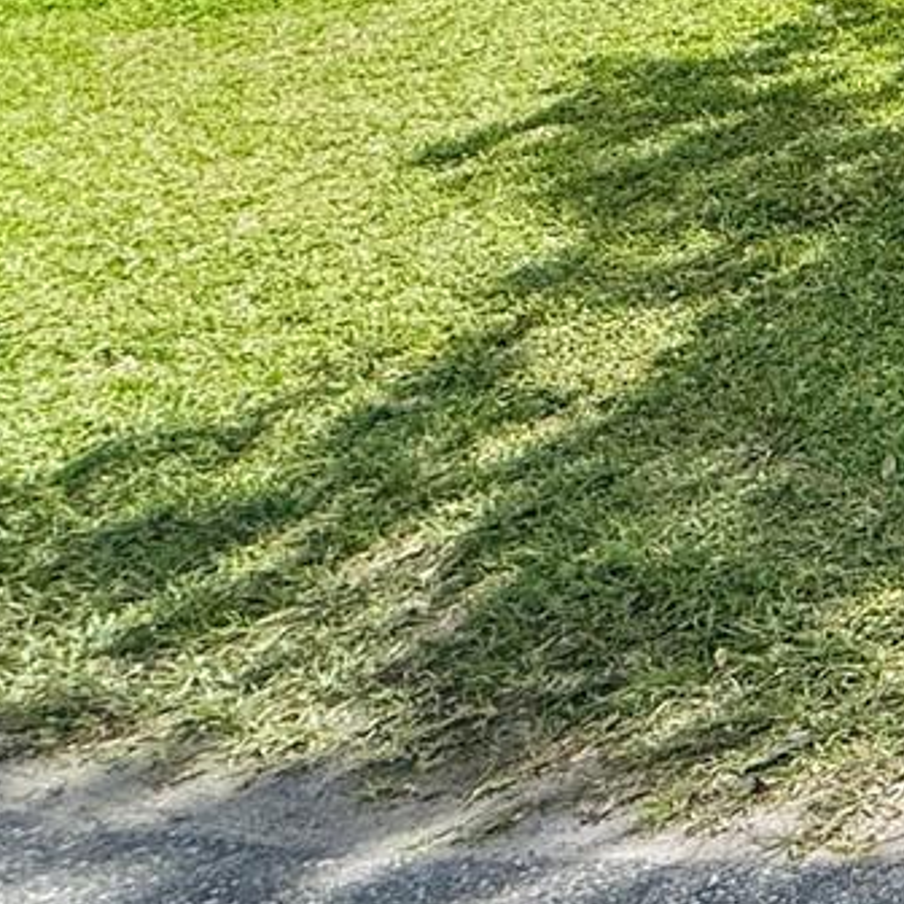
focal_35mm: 59
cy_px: -339
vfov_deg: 24.5
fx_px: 1743
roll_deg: +0.2
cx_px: 2134
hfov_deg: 15.6
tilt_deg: -2.4
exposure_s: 1/1125
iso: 64
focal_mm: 2.22
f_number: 2.2
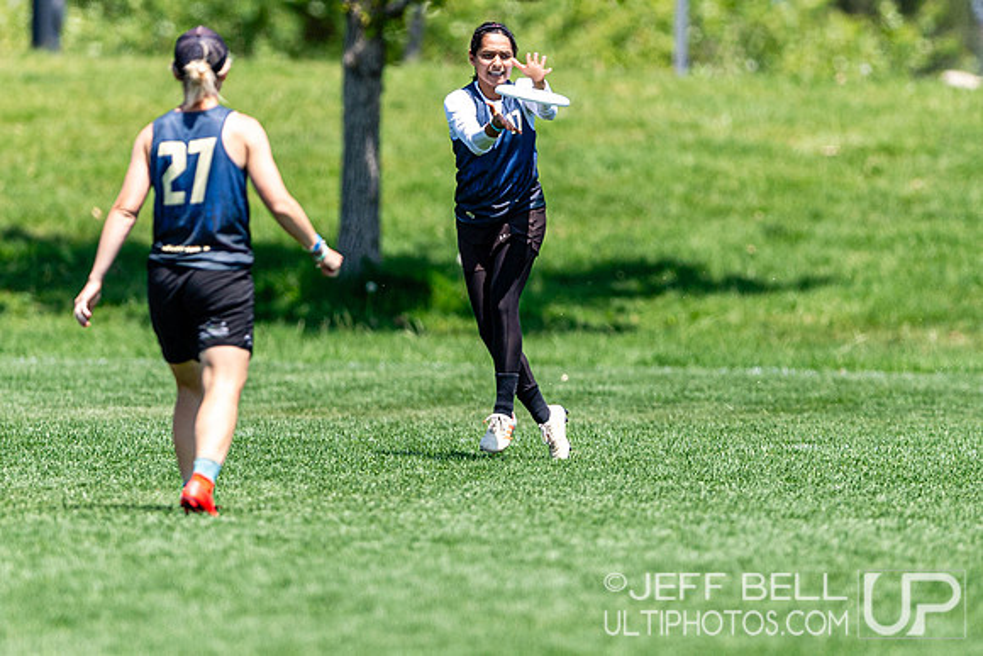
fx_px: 23265
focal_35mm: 852
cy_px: 294
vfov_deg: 1.6
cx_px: 508
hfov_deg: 2.4
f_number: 2.8
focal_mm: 400
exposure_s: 1/2500
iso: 200
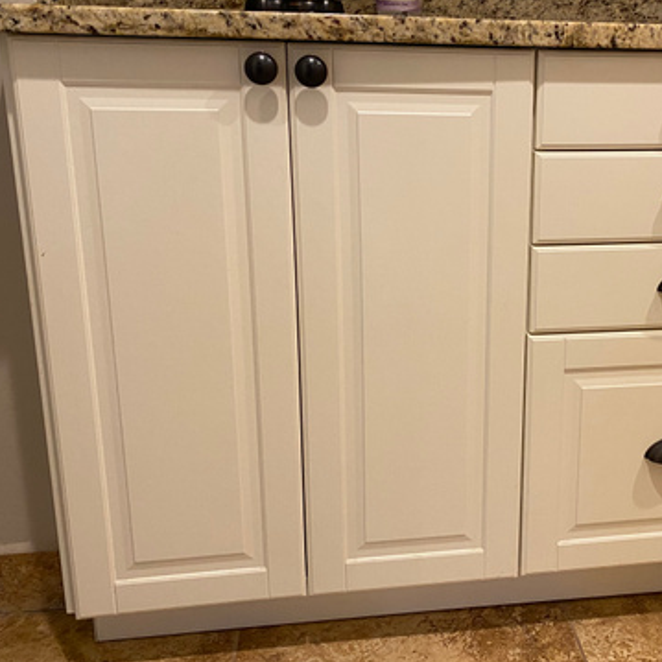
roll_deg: -2.1
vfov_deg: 40.9
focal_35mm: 41
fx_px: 887
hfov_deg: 39.5
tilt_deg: -15.6
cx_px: 520
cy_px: 301
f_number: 1.8
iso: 200
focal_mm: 4.25
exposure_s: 1/60
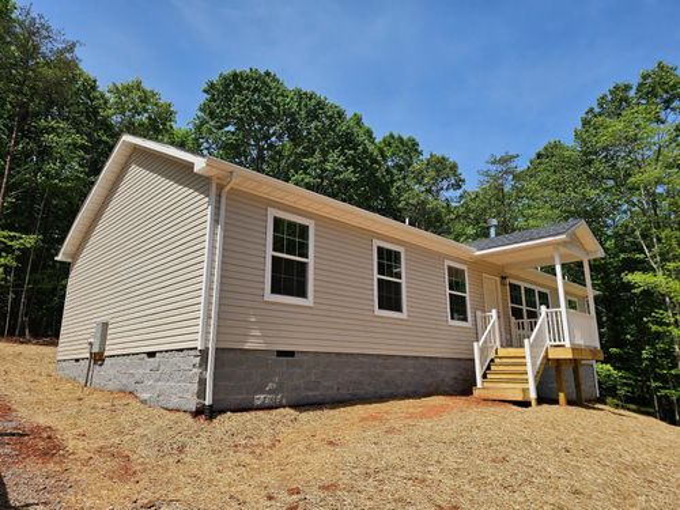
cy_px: 255
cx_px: 340
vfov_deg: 58.9
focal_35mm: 23
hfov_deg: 73.9
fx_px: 452
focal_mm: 6.3
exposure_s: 1/1429
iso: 16
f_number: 1.7
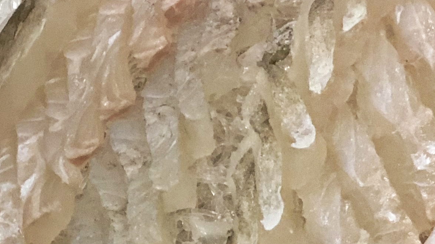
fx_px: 2468
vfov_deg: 5.7
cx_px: 523
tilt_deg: -72.6
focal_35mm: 214
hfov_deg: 9.9
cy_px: 210
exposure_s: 1/60
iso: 125
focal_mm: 6.6
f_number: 2.8
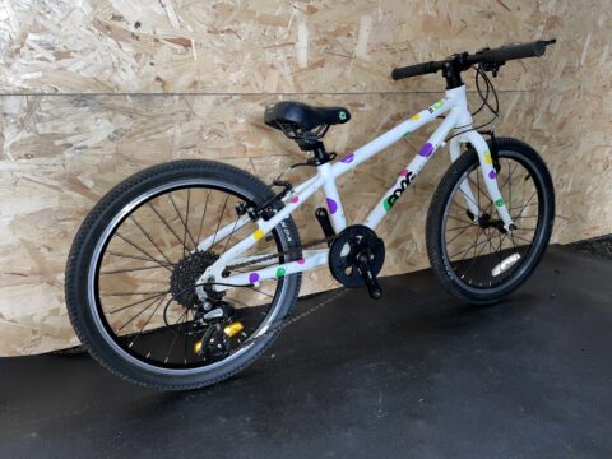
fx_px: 460
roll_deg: +0.9
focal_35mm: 26
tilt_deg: -16.4
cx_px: 306
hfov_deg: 67.3
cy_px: 230
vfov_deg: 53.1
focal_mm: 4.2
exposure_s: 1/17
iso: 50
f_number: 1.6
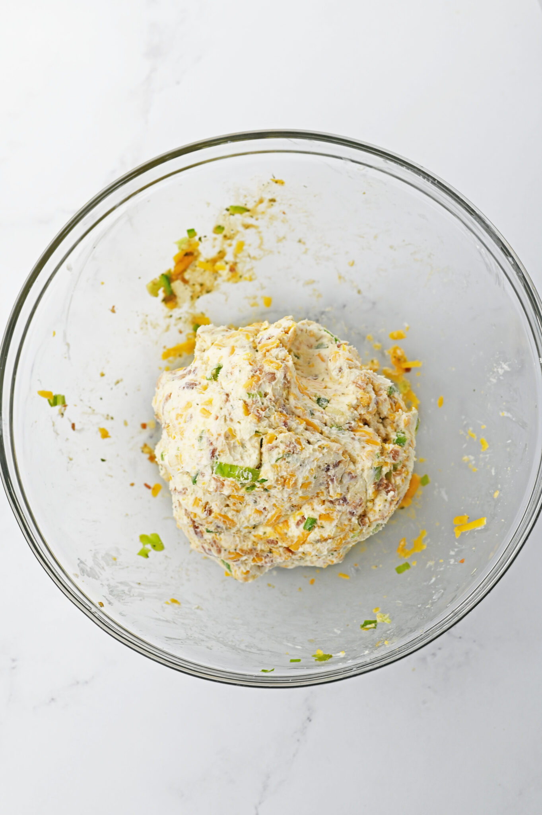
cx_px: 271
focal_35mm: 50
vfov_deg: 39.6
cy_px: 408
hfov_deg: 27.0
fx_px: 1130
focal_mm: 50
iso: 280
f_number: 5.6
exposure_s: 1/200
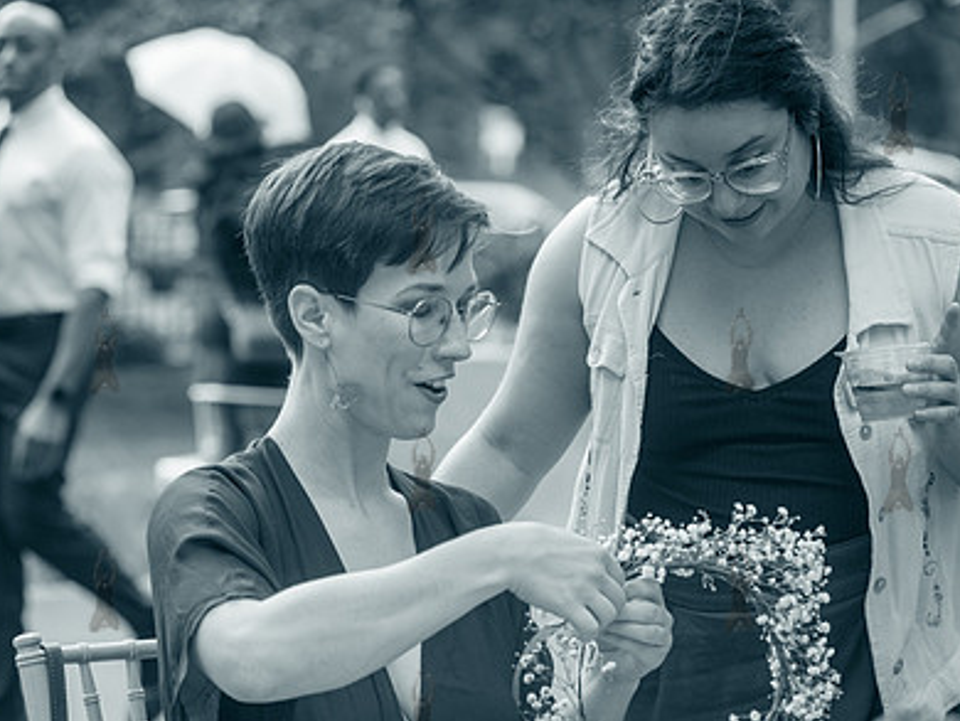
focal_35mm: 123
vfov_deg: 12.1
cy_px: 469
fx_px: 3413
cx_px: 421
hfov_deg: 16.0
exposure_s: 1/320
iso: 1000
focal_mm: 86
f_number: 3.5
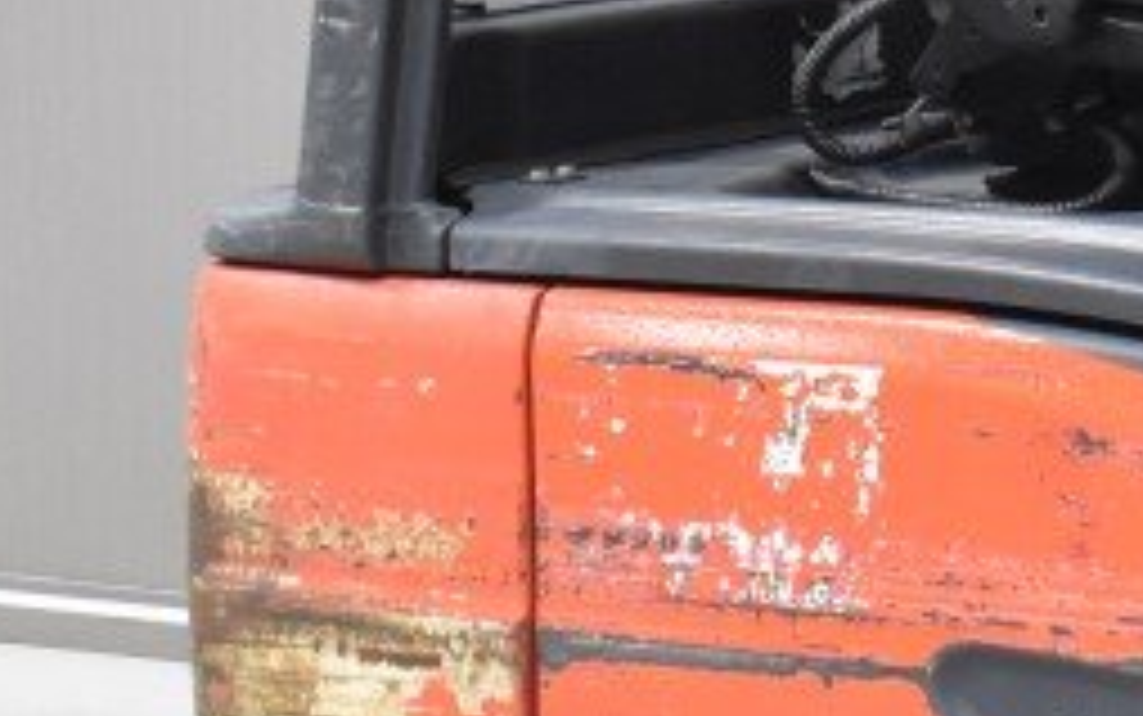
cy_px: -167
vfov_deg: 7.5
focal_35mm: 173
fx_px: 5391
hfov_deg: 11.7
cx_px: 1629
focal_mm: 24
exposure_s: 1/15
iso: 1600
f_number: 6.3
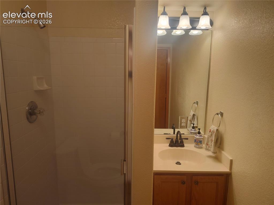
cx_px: 137
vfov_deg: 58.8
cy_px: 102
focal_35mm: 23
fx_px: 182
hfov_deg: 74.0
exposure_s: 1/120
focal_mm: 5.56
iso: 214
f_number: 1.8
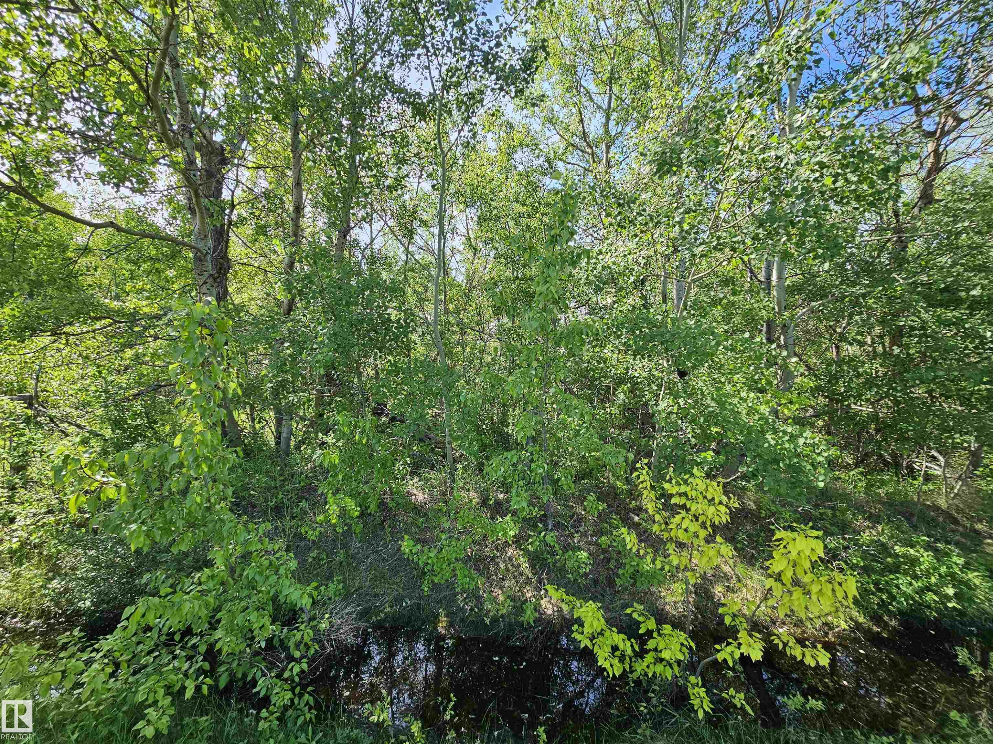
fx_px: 373
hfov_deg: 106.2
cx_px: 496
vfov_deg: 89.9
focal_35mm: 13
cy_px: 372
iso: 50
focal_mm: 2.2
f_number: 2.2
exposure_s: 1/432
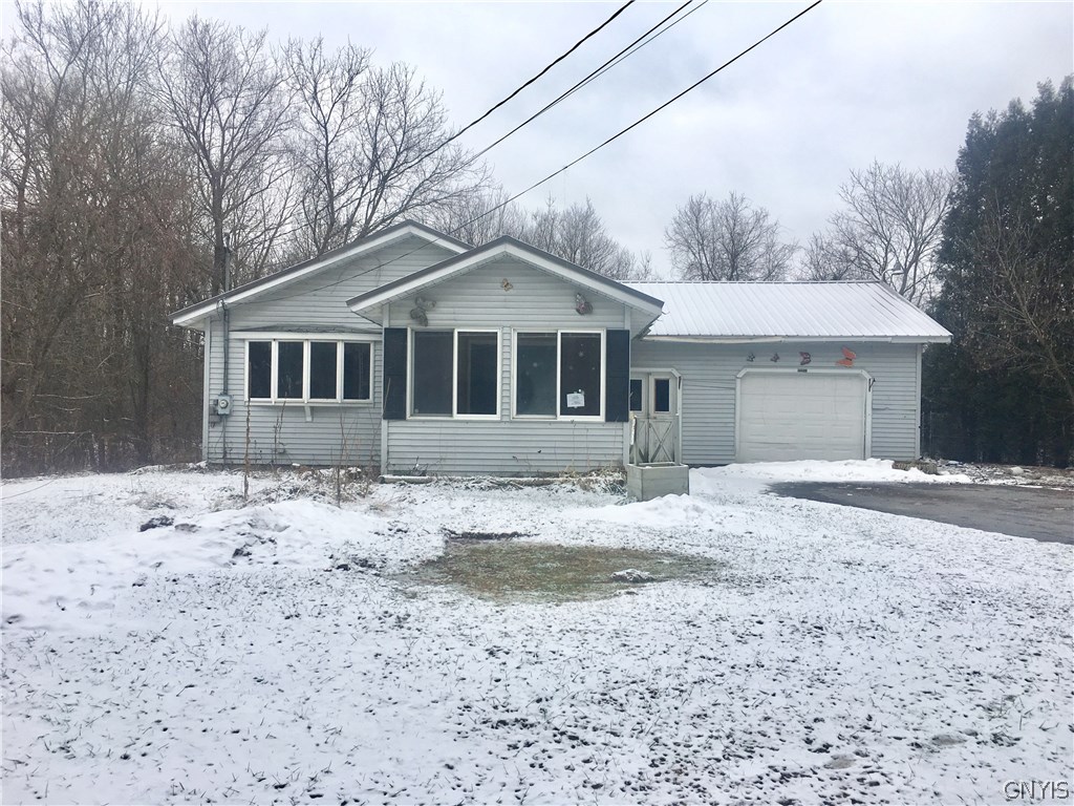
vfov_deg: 48.2
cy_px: 403
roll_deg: -0.9
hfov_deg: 61.7
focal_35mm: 29
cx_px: 537
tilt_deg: +1.4
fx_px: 900
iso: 25
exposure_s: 1/651
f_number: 2.2
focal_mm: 4.15
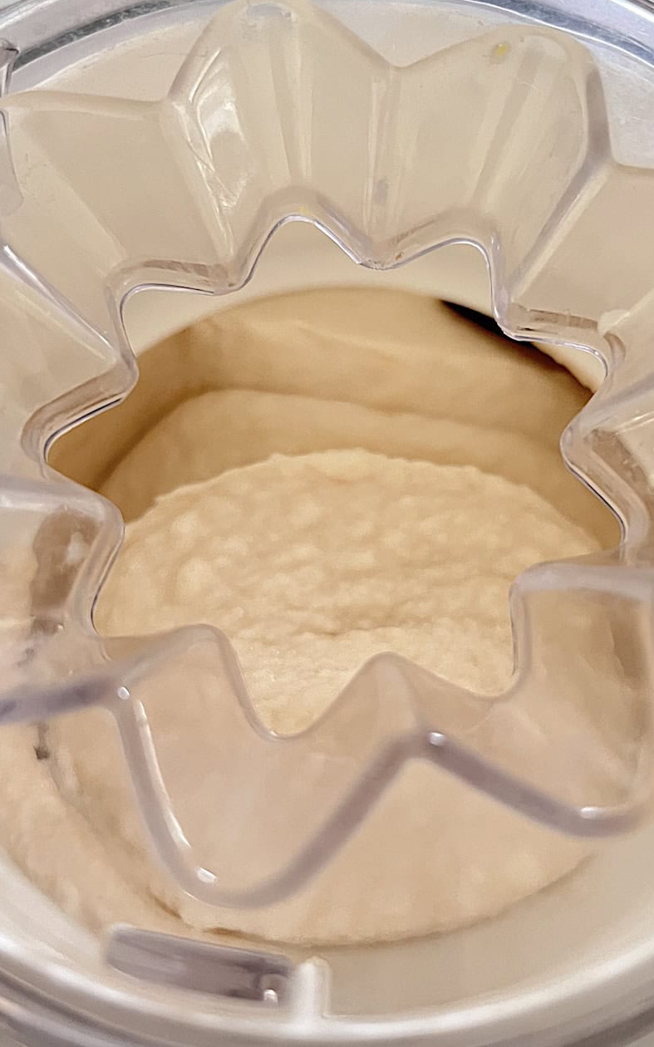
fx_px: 999
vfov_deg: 55.3
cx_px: 386
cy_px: 522
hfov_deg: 36.2
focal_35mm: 35
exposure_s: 1/40
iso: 400
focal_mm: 5.7
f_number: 1.5
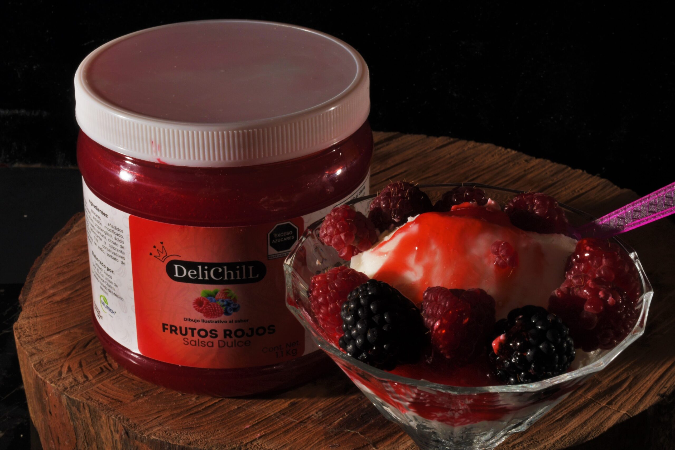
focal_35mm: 80
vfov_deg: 17.1
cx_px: 338
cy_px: 225
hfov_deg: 25.4
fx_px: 1500
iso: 100
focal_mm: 40
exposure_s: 1/50
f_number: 20
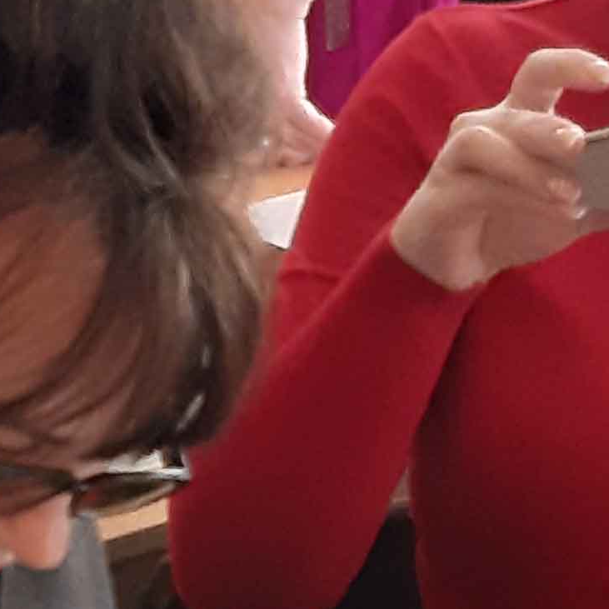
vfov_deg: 9.4
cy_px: 190
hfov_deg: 9.2
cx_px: -317
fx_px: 3682
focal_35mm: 185
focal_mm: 3.93
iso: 320
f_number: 1.7
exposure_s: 1/50
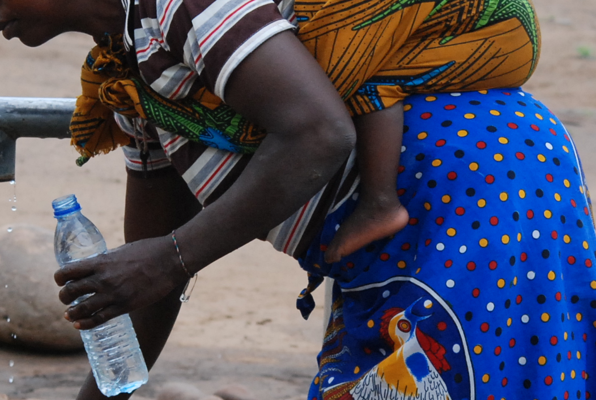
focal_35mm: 289
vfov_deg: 4.8
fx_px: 4794
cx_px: 252
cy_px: 176
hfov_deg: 7.1
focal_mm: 70
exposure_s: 1/500
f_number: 5.6
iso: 640
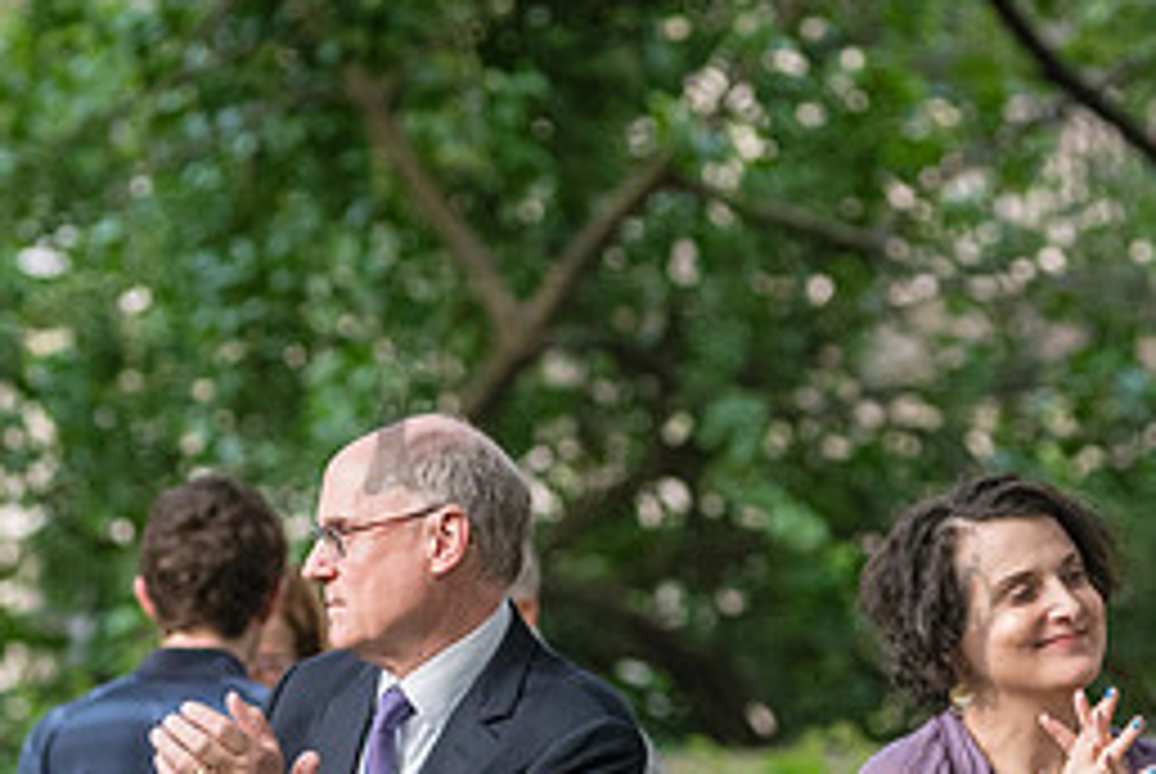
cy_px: 782
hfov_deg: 4.6
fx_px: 14530
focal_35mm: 452
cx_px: 436
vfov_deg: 3.0
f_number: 4.5
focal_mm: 145
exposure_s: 1/250
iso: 2000
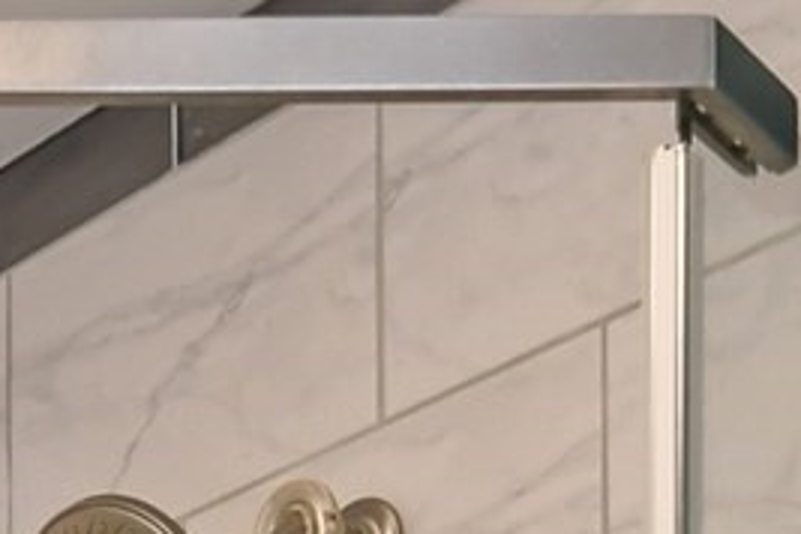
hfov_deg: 16.6
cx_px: -300
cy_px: 1924
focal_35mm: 115
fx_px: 2559
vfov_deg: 8.4
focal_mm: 10
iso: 1000
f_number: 8
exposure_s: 1/3
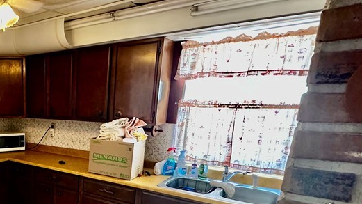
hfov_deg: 55.1
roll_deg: +0.7
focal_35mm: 30
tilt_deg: -13.7
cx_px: 31
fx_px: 288
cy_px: 170
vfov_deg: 37.2
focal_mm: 2.22
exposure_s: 1/60
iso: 400
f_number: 2.2
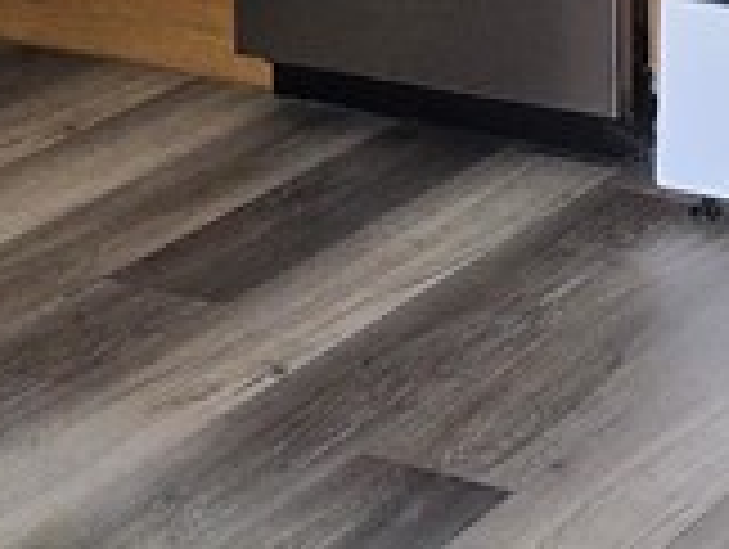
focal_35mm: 145
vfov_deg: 9.7
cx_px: 490
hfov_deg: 13.6
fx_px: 3058
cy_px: -432
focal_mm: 6.3
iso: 125
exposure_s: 1/60
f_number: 1.7
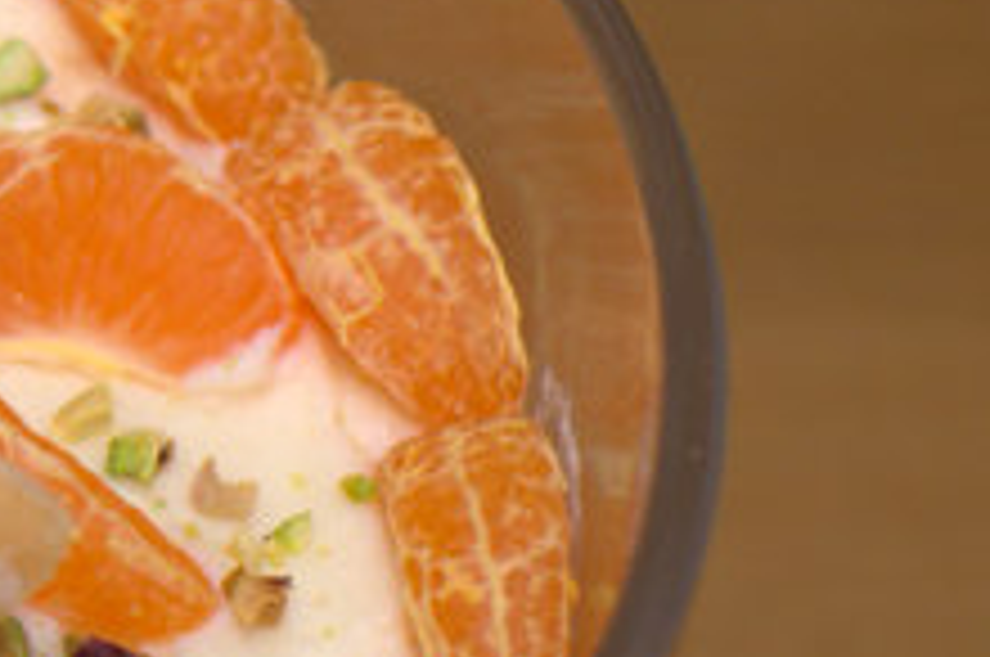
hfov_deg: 7.4
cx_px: -662
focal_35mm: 273
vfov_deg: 5.0
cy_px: 479
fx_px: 7496
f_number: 4
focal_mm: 50
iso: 400
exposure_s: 1/80
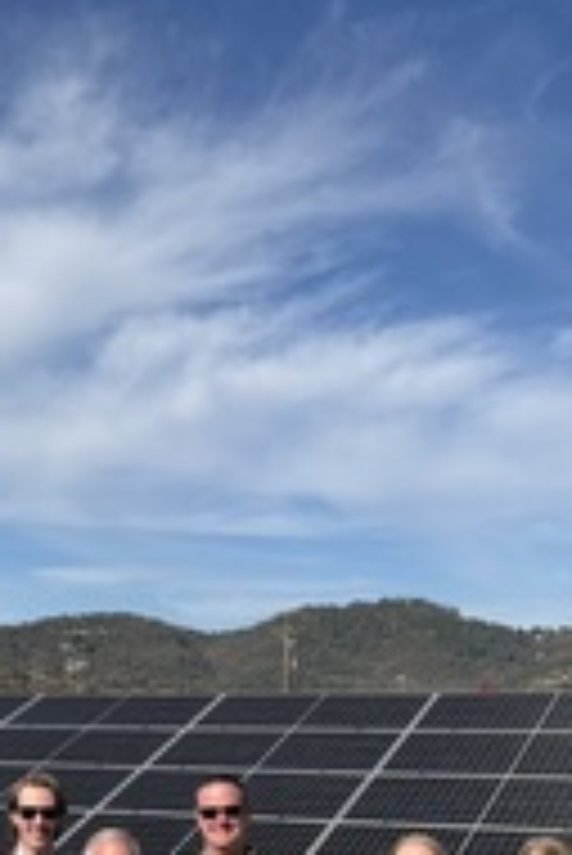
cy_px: 788
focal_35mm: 63
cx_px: 9
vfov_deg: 30.3
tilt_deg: -3.1
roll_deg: -0.7
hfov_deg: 20.9
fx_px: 1499
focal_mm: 6.76
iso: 80
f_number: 1.78
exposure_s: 1/6173
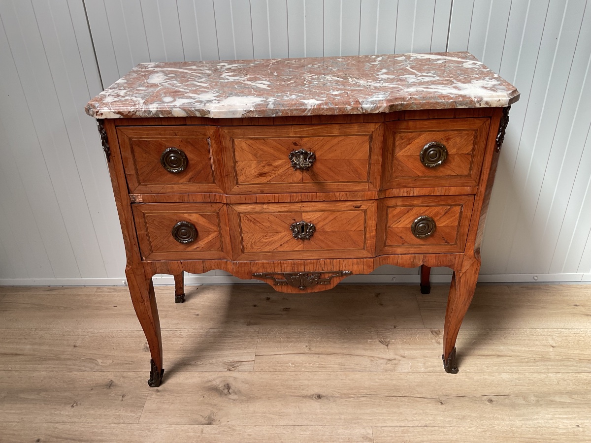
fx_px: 495
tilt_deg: -30.8
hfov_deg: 61.7
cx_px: 296
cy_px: 222
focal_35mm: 29
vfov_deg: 48.2
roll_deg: +2.0
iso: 20
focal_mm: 3
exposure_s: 1/120
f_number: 1.8
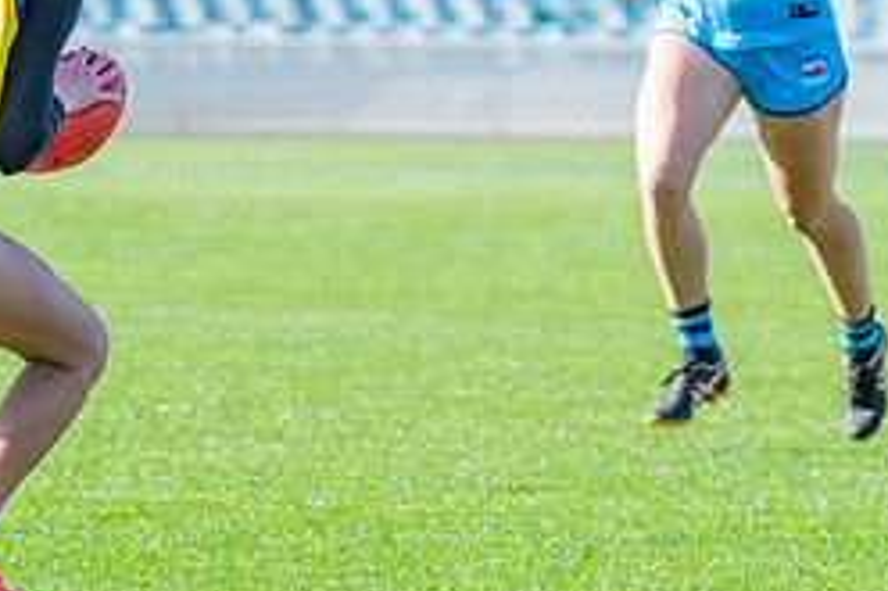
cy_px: 138
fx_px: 15357
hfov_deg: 3.3
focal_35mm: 623
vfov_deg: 2.2
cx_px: -54
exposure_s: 1/1250
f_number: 6.3
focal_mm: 190
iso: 800
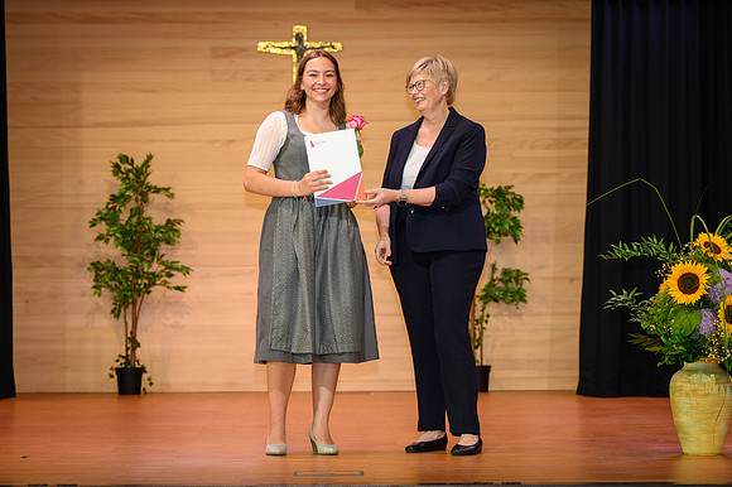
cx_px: 361
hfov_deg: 16.9
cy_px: 220
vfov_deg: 11.3
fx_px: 2471
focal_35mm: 122
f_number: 5
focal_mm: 105
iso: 2000
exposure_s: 1/200
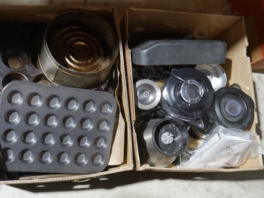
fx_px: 366
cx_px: 113
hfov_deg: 39.6
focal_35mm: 48
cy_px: 98
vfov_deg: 30.3
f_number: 4.6
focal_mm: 21
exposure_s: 1/60
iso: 2000
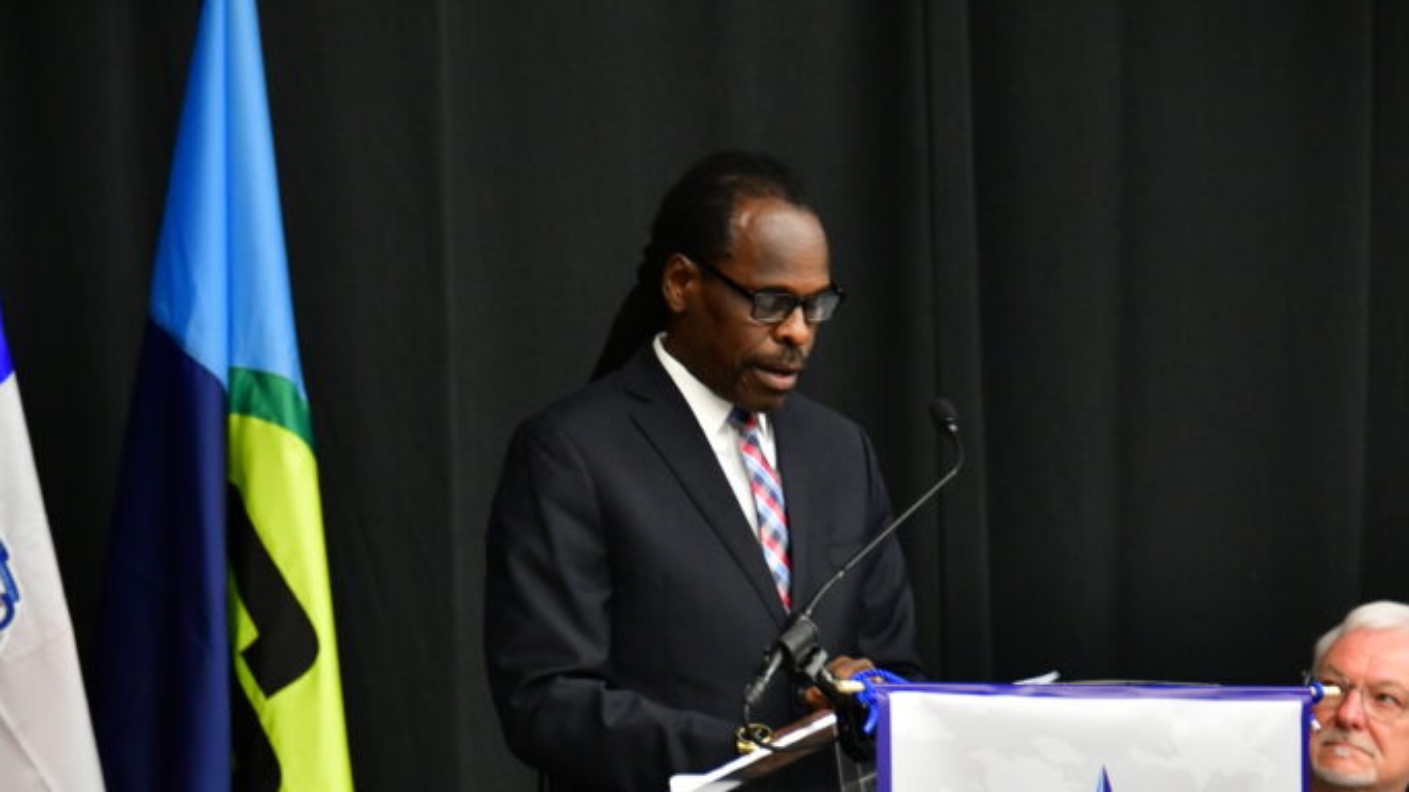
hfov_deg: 10.9
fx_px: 7360
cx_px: 704
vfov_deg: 6.1
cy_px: 875
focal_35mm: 197
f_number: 5.6
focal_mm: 125
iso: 3200
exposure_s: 1/125
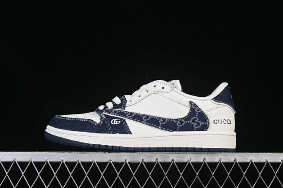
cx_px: 142
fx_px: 589
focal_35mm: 75
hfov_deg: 27.0
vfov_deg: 18.2
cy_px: 94
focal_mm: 50
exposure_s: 1/80
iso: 160
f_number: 8
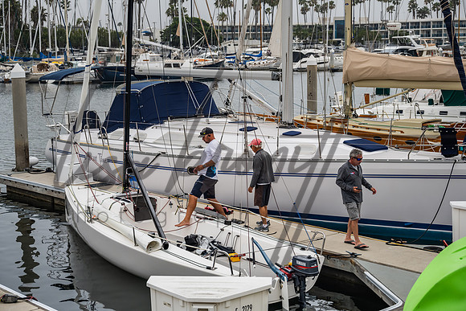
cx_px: 233
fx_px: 738
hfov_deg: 35.0
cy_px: 156
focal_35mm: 57
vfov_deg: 23.8
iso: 400
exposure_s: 1/800
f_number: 5.6
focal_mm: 57
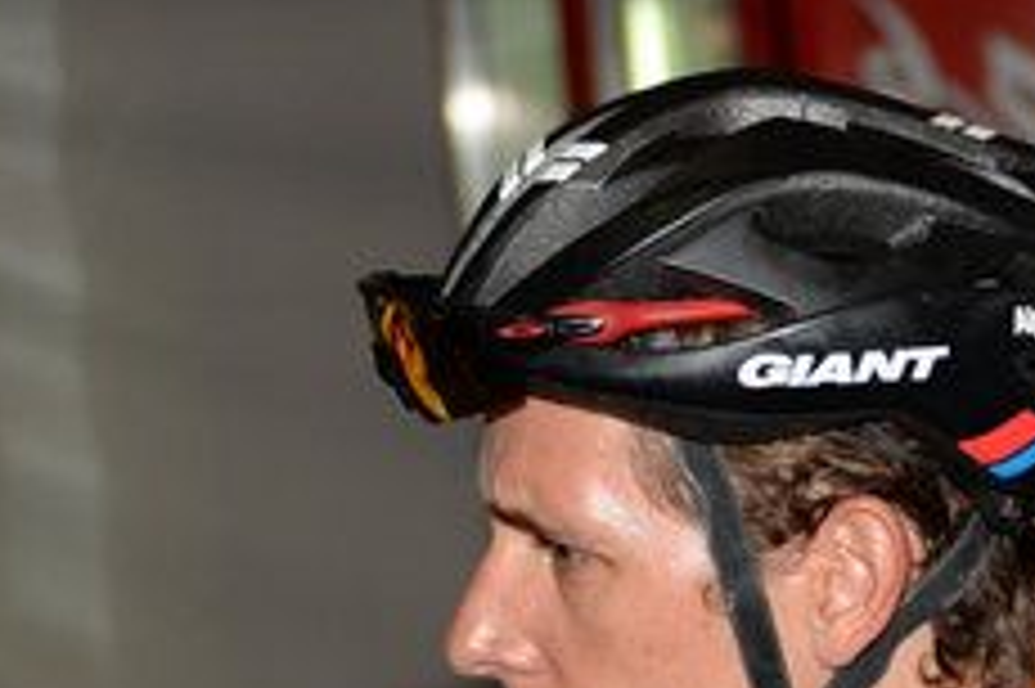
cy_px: 1466
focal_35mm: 219
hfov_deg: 9.2
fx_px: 6292
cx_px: 1498
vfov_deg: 6.1
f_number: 2.8
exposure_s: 1/250
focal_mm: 42
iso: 200
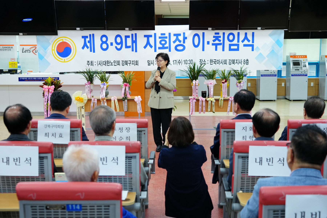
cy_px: 109
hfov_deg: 40.3
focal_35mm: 49
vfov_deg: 27.5
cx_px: 164
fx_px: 445
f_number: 4
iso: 1600
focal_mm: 49
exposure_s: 1/160
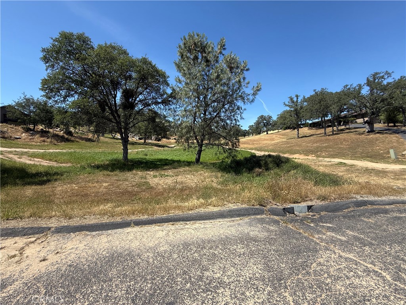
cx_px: 203
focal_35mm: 14
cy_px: 152
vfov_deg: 85.7
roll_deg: +0.9
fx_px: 164
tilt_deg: -1.3
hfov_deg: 102.1
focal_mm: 2.22
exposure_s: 1/1167
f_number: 2.2
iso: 50
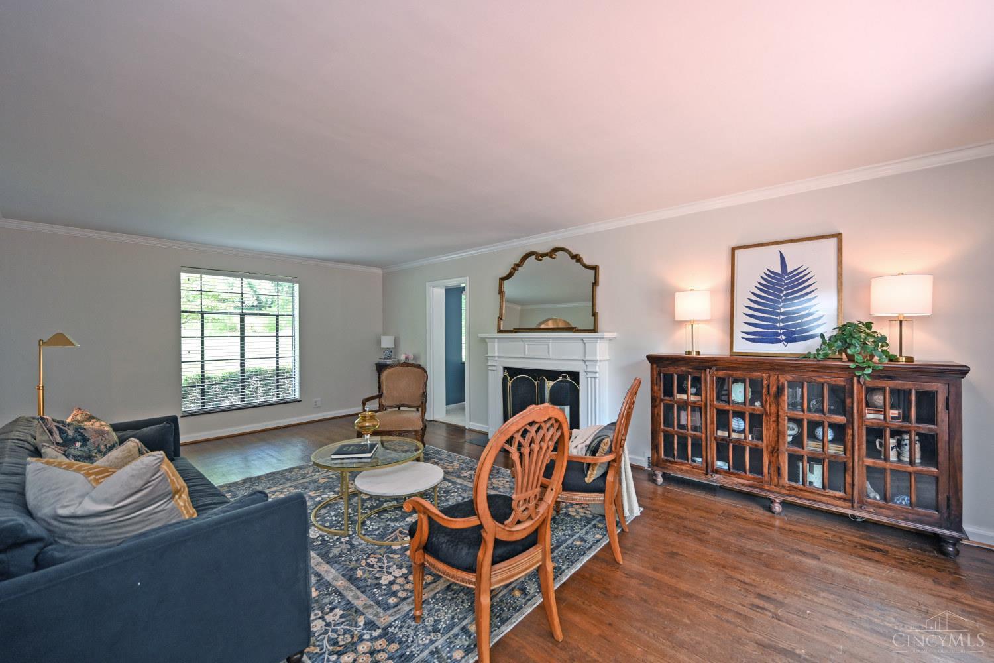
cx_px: 497
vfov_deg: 81.2
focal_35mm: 14
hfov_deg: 104.3
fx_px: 387
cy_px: 332
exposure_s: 1/60
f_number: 4
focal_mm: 14
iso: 360
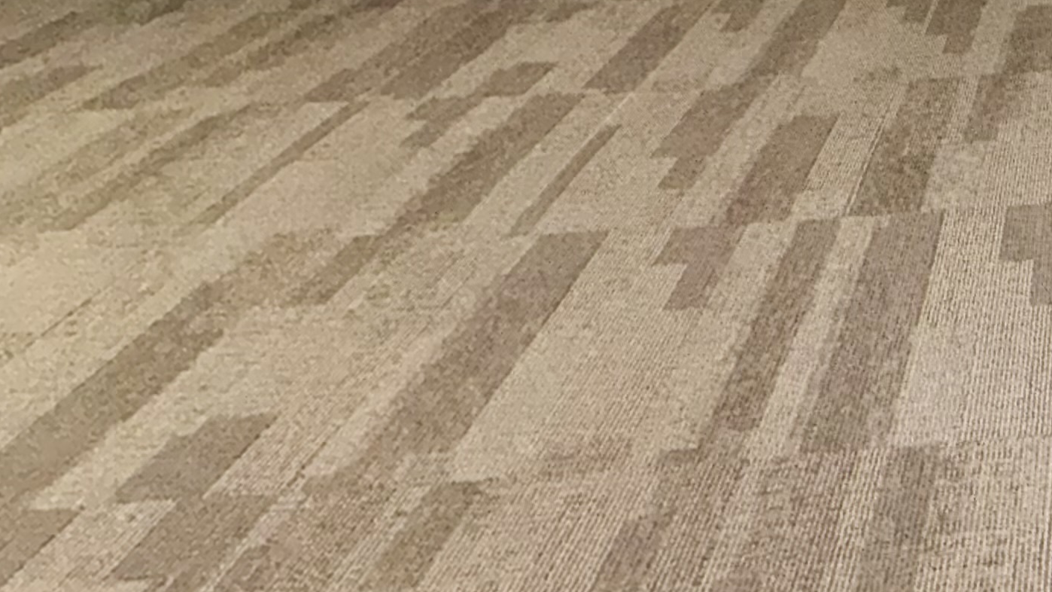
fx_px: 1227
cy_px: -130
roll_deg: -0.5
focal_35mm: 44
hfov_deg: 36.4
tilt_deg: -15.4
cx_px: 1248
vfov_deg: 24.4
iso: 320
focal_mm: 2.22
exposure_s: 1/60
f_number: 2.2
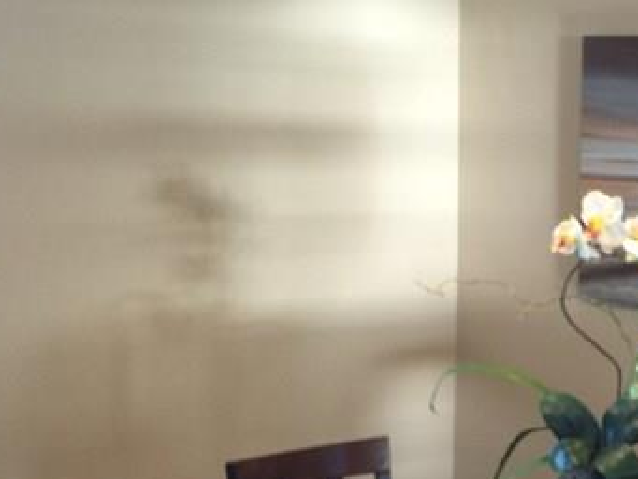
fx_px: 1604
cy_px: 357
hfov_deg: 20.8
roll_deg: -1.1
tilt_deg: -7.2
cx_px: 786
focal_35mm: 87
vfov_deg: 16.9
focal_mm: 4.15
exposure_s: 1/15
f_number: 2.2
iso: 40
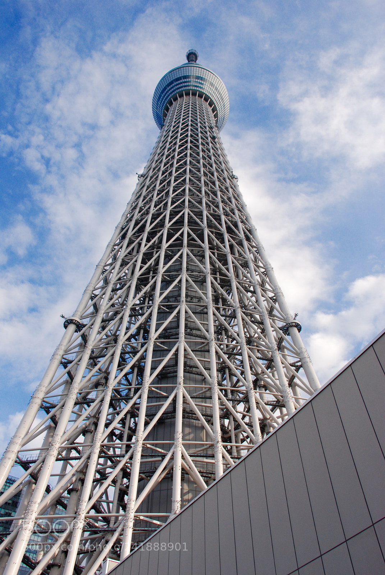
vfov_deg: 61.9
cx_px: 192
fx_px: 480
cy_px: 288
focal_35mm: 30
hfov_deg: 43.7
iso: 400
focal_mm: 20
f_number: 9
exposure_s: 1/320
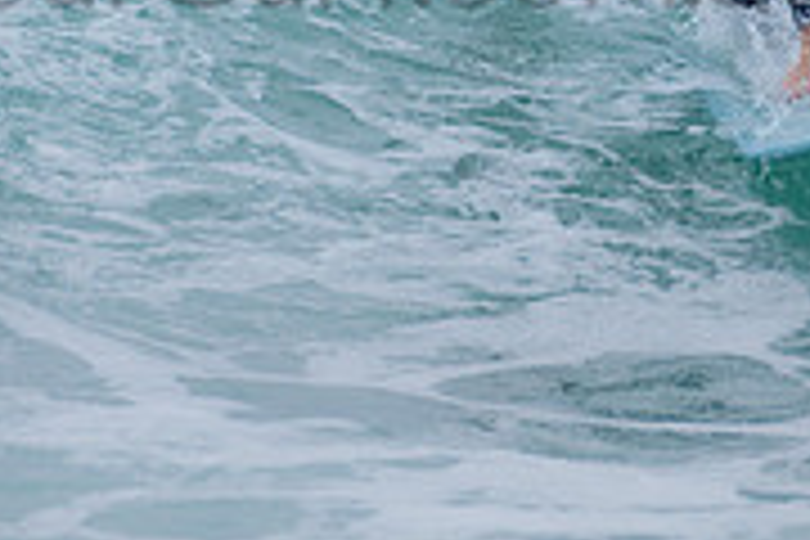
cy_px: -294
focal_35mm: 1972
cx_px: 655
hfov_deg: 1.0
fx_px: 44367
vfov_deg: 0.7
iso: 500
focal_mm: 500
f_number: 5.6
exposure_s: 1/2000
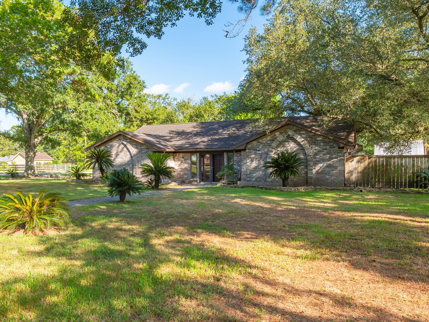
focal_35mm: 31
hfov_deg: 56.7
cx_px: 132
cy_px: 170
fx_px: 384
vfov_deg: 45.4
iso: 125
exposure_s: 1/100
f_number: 11
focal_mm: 18
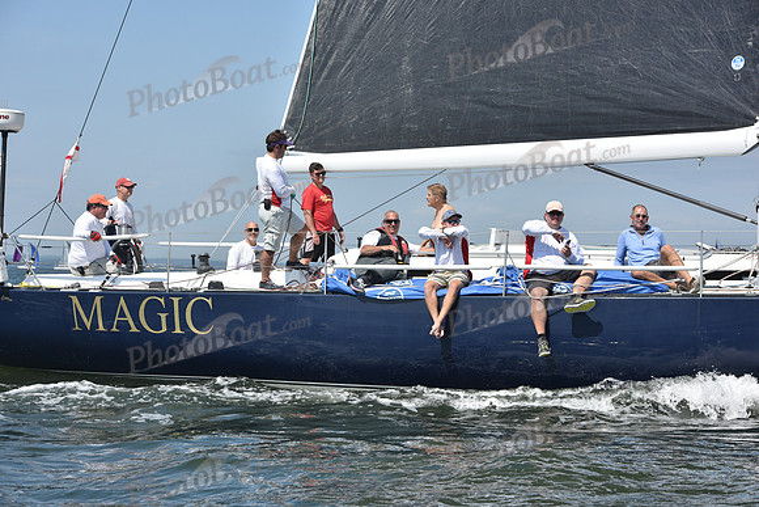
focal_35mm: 98
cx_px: 380
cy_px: 254
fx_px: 2067
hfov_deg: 20.8
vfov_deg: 14.0
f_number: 8
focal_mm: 98
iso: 250
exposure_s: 1/1250
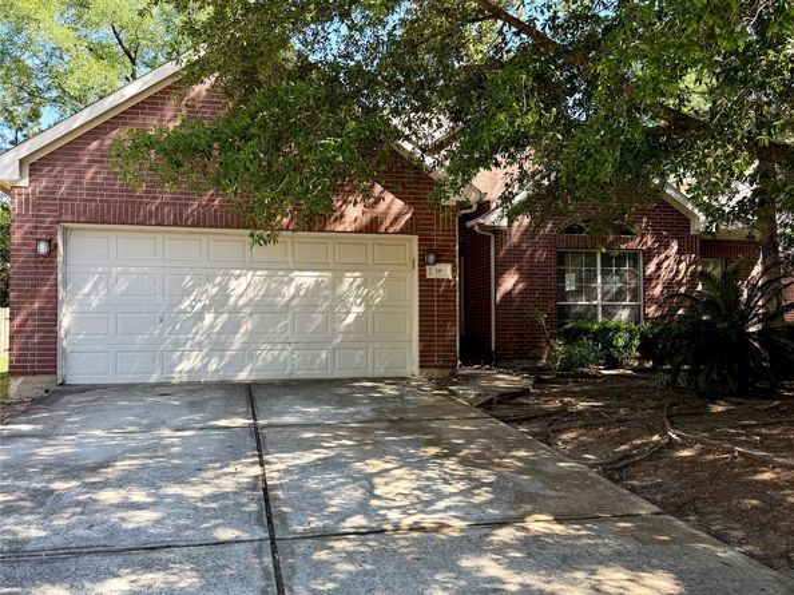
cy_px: 298
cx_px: 397
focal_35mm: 24
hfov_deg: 71.6
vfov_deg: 56.8
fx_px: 550
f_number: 1.78
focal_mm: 6.76
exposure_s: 1/715
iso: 80
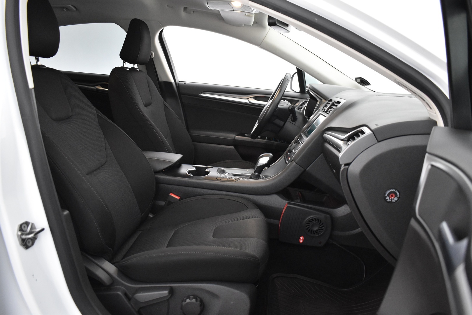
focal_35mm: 27
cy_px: 158
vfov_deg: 47.9
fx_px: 354
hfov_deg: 67.4
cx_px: 236
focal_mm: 18
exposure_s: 1/30
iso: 2500
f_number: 3.5
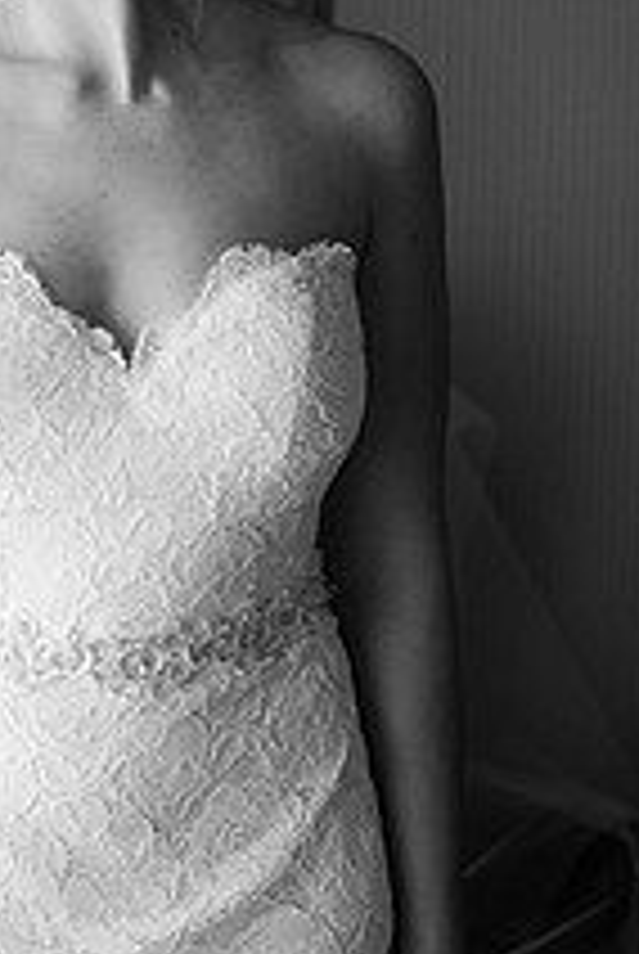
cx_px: 14
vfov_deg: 19.2
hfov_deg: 12.8
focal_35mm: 106
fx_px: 2813
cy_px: 346
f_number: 3.2
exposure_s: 1/400
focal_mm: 50
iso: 2500
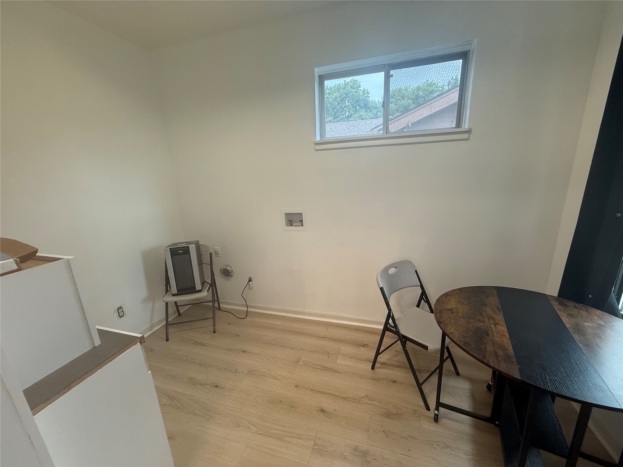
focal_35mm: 14
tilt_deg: -13.5
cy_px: 234
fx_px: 252
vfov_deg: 85.7
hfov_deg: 102.1
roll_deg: +3.2
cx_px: 312
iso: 200
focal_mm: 2.22
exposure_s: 1/120
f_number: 2.2
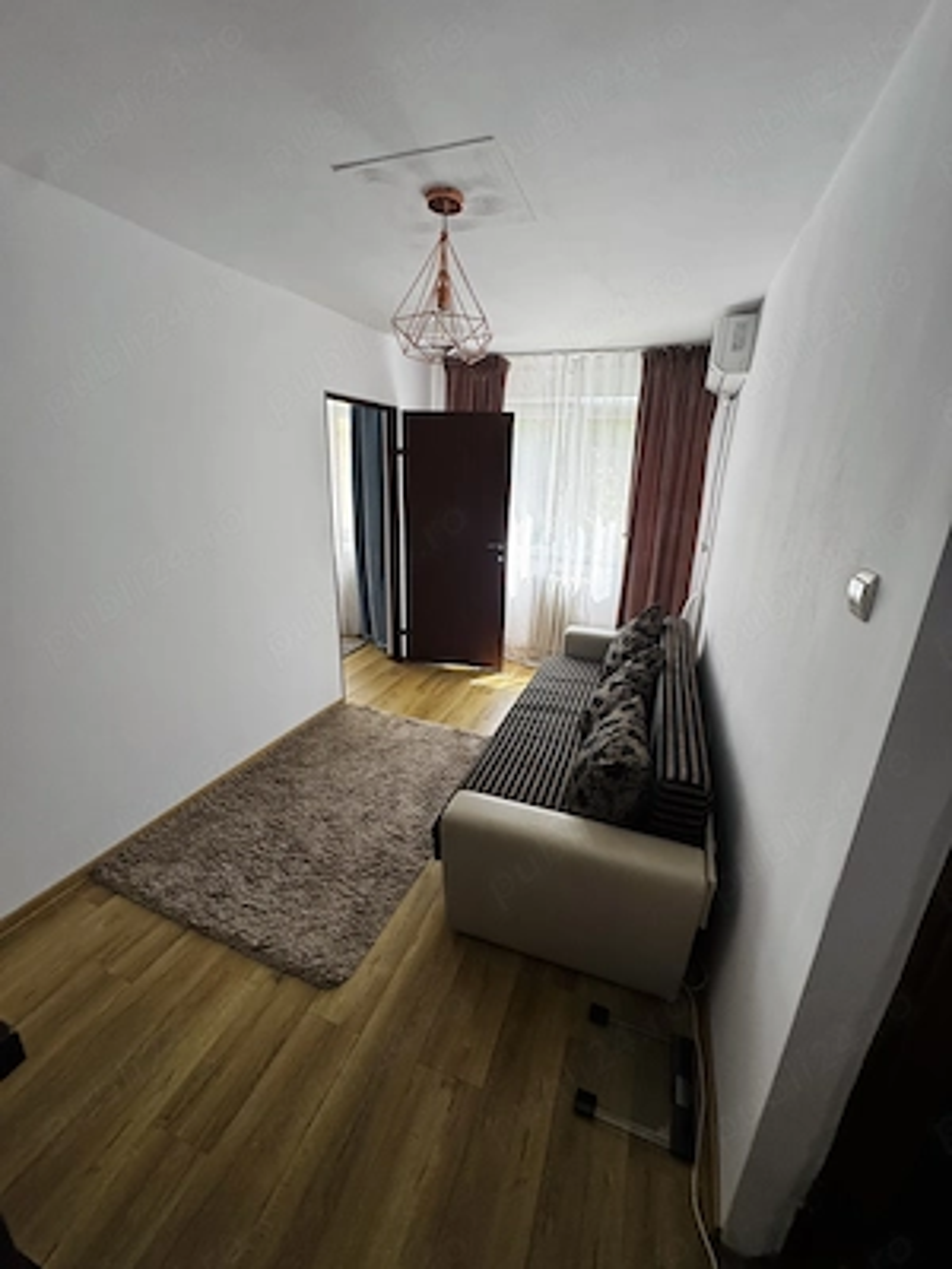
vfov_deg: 102.1
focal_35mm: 14
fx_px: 513
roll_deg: -2.0
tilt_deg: -18.1
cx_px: 476
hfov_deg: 85.7
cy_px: 634
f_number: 2.2
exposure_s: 1/100
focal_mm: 2.22
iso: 320
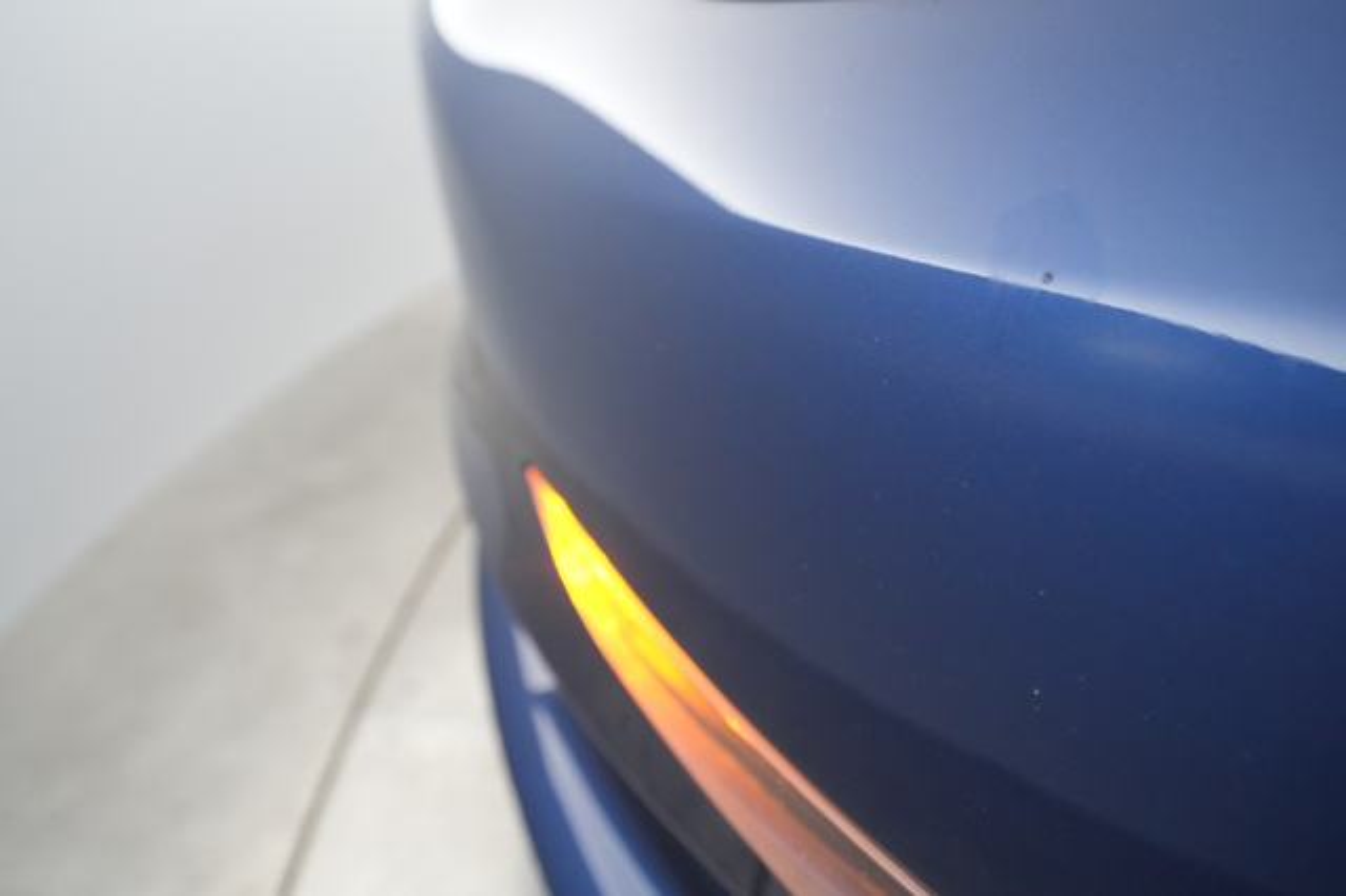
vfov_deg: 46.4
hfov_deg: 65.5
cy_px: 448
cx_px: 673
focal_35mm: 28
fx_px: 1046
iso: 5000
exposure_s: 1/100
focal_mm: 28
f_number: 4.5
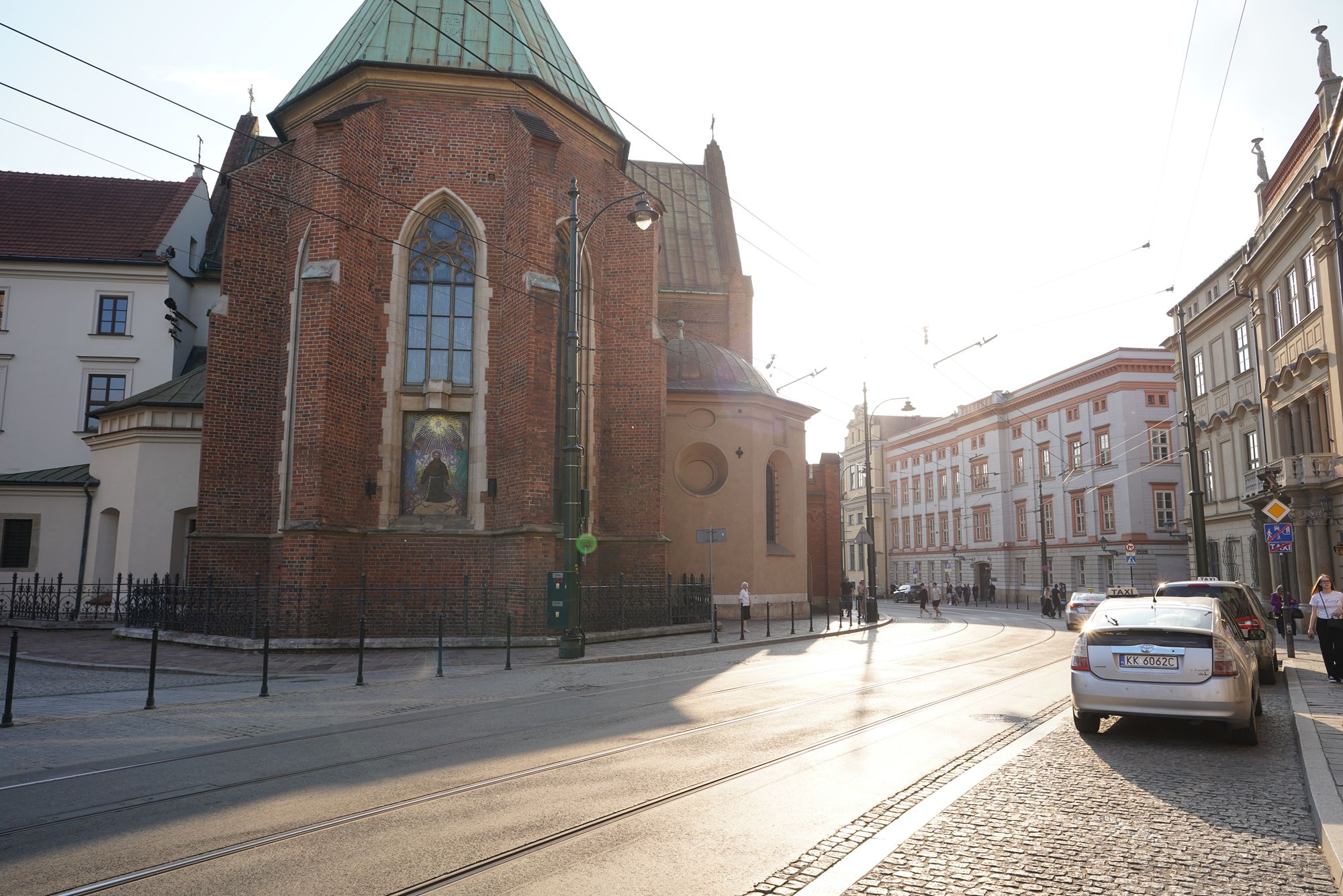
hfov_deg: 73.7
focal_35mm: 24
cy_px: 448
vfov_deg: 53.1
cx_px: 672
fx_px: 895
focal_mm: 24
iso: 100
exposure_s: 1/100
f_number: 7.1
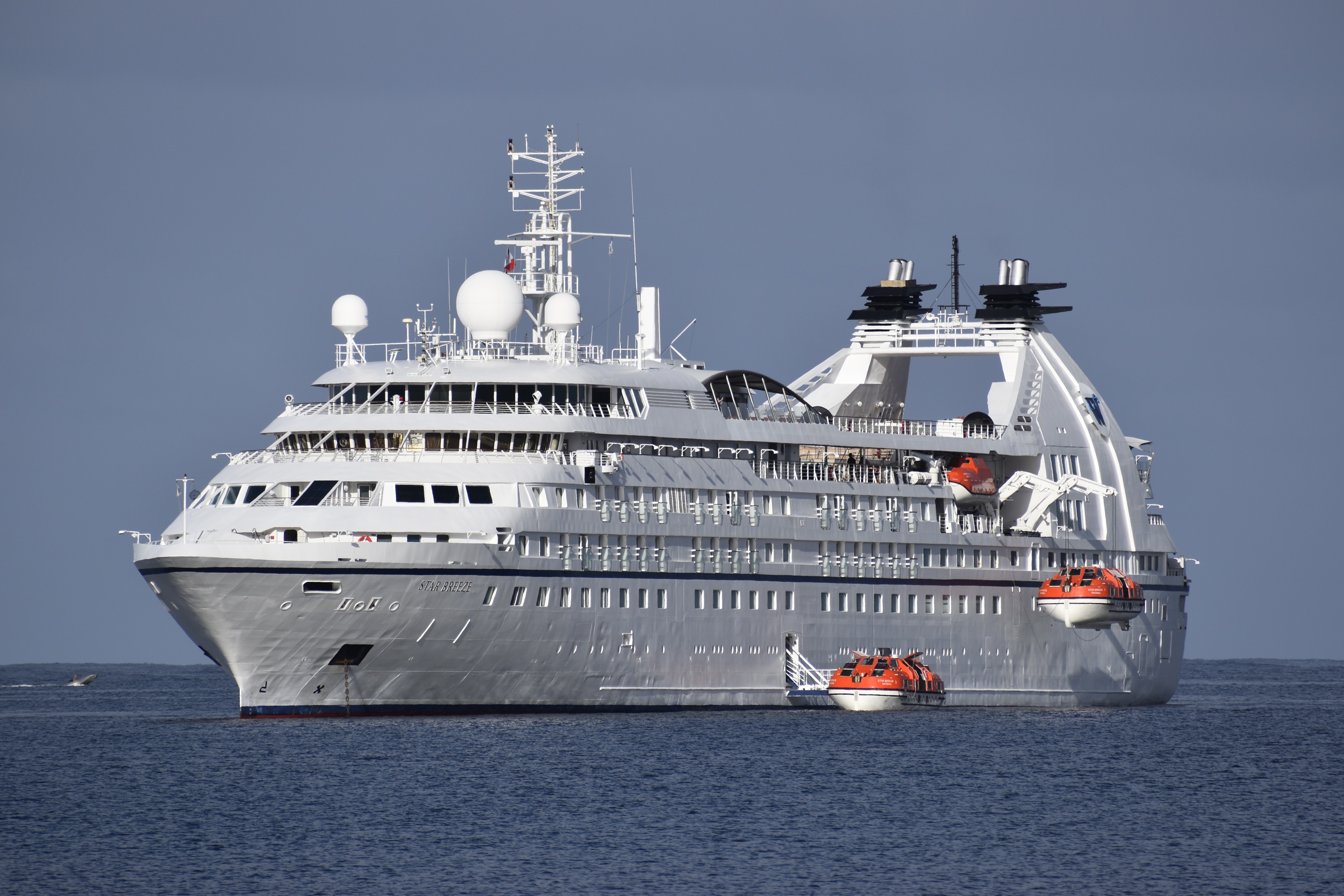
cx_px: 672
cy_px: 448
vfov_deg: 3.3
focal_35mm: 420
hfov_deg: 4.9
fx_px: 15679
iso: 100
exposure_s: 1/640
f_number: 9
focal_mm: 280
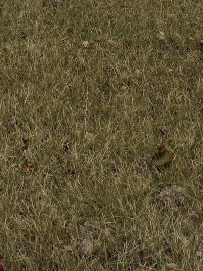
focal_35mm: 100
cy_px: -313
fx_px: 783
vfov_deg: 14.9
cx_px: -150
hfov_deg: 13.4
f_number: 1.8
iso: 80
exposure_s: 1/1567
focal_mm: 5.4
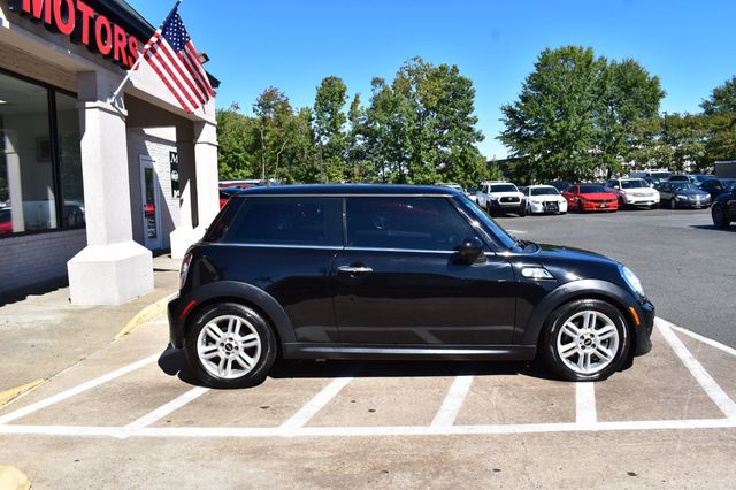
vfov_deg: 47.9
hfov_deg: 67.4
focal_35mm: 27
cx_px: 368
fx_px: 552
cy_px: 245
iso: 400
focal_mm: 18
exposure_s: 1/500
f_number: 11
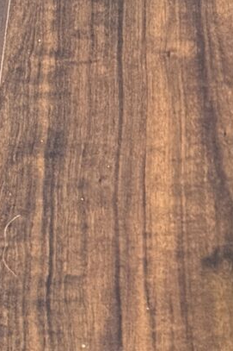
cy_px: 758
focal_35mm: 157
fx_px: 1525
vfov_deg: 11.5
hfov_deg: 7.2
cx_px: 820
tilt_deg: -79.0
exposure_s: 1/50
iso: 320
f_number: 1.78
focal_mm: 6.76
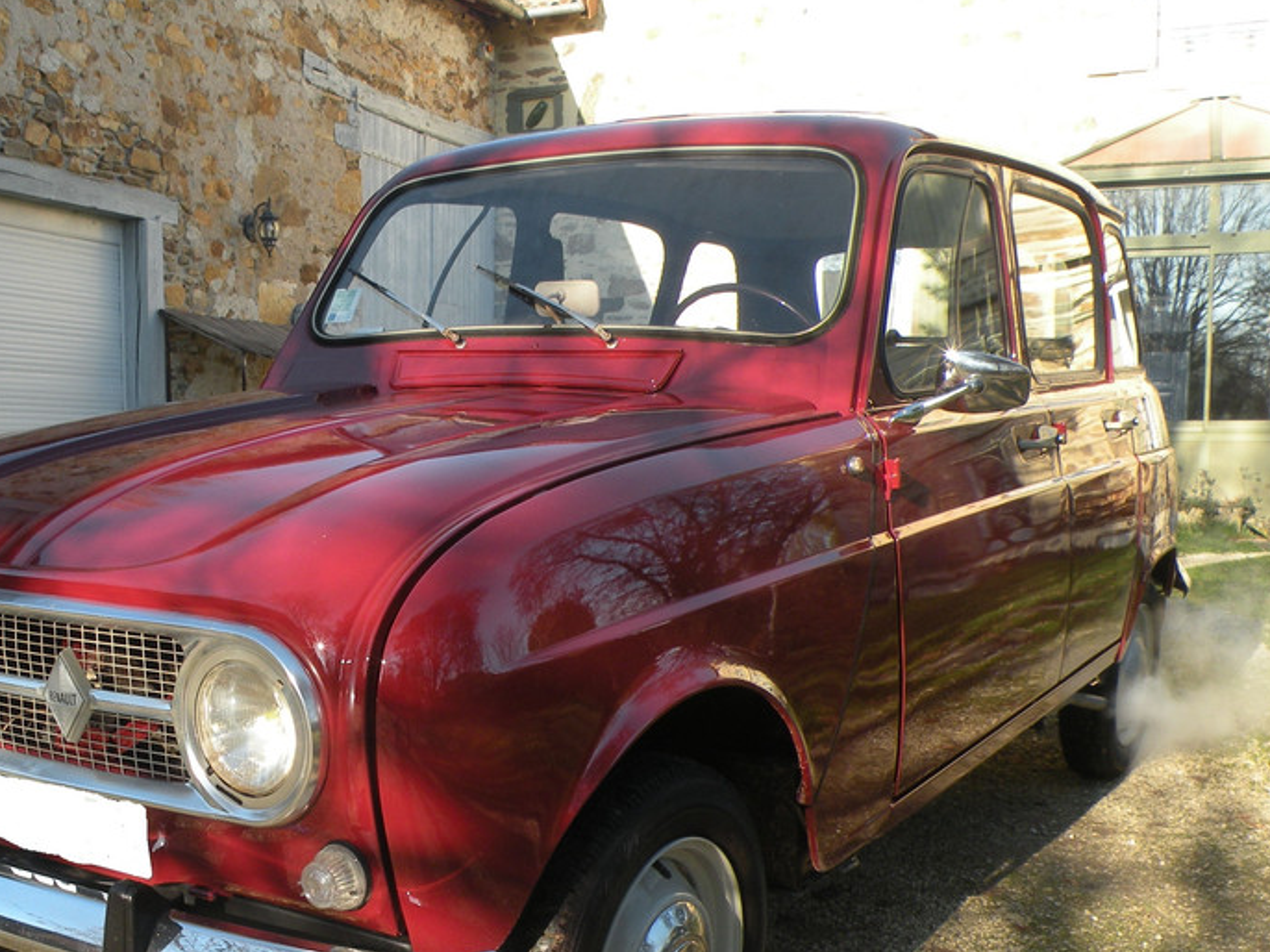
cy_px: 704
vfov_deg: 33.7
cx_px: 460
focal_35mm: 42
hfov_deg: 44.4
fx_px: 1540
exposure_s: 1/130
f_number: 4.5
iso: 64
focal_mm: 4.7
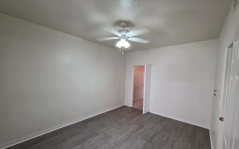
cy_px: 81
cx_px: 120
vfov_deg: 78.5
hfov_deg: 105.3
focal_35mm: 14
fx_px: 91
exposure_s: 1/60
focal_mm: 2.2
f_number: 1.9
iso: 200
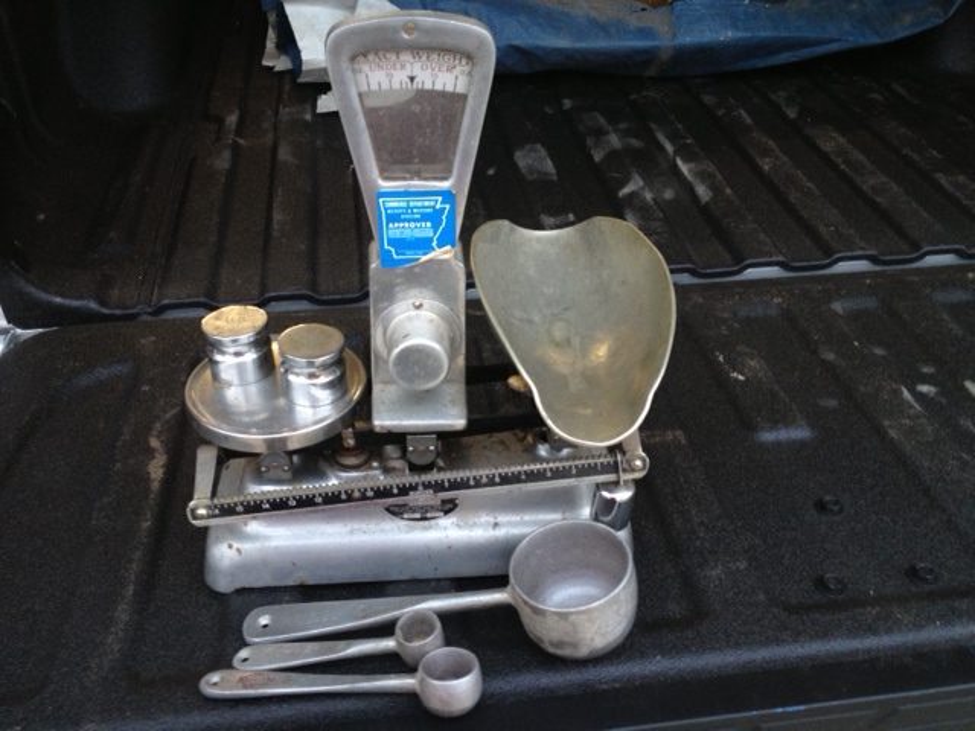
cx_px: 488
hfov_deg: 52.6
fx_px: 986
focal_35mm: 35
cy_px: 366
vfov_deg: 40.7
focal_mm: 4.28
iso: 125
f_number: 2.4
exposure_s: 1/20
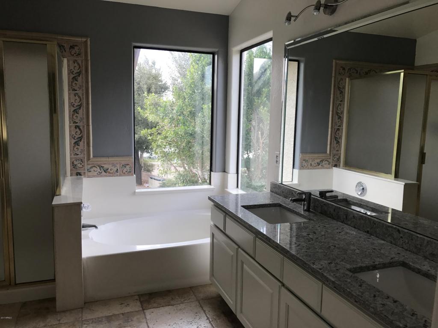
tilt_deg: -7.3
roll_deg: -1.3
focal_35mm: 28
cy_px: 164
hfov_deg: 63.4
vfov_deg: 49.7
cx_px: 219
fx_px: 354
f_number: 1.8
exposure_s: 1/165
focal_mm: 3.99
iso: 20
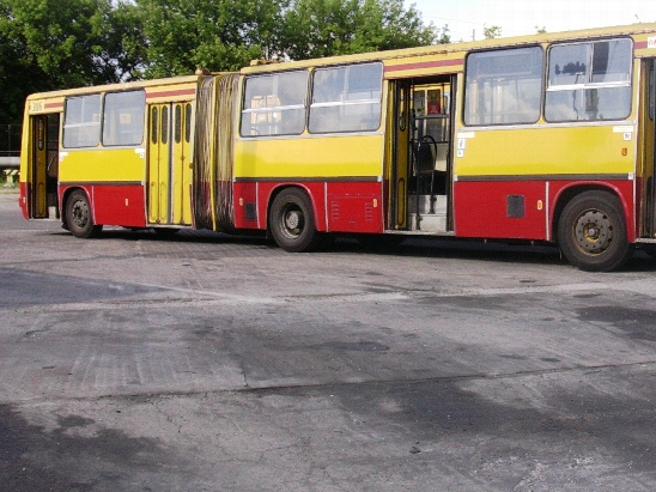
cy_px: 208
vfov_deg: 27.0
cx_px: 420
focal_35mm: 54
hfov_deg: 35.3
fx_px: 1023
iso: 70
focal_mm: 5.6
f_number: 5.4
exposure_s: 1/161
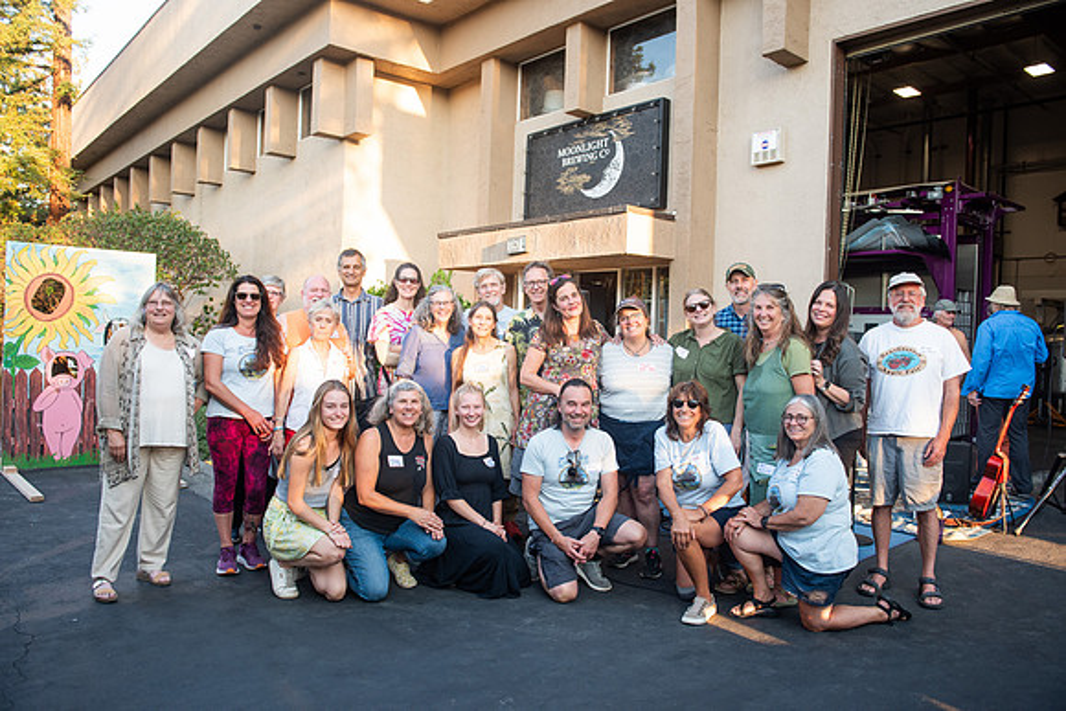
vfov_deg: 49.6
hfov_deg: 69.4
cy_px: 356
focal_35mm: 26
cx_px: 533
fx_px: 770
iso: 400
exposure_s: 1/200
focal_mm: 26
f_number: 4
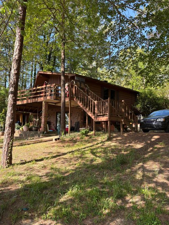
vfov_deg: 67.3
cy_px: 112
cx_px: 84
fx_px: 169
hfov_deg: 53.0
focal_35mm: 26
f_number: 1.6
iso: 50
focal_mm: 5.96
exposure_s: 1/468
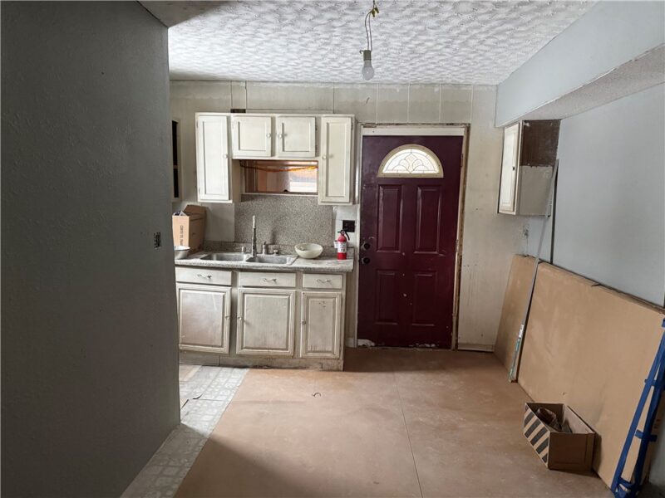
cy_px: 249
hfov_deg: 71.6
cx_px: 332
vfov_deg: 56.8
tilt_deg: -7.1
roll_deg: -0.9
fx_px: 461
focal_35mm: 24
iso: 800
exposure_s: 1/49
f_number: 1.78
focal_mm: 6.76
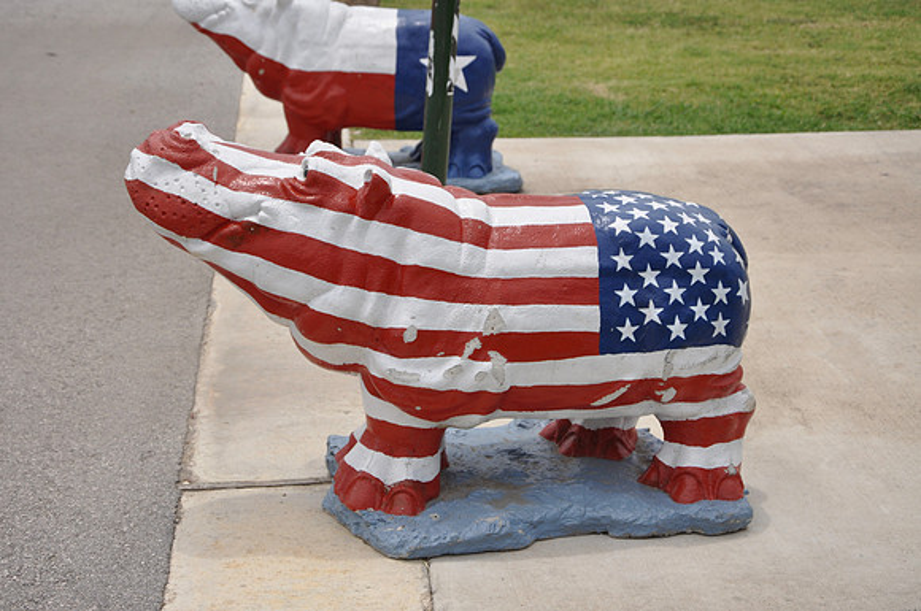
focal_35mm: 68
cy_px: 306
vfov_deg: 20.1
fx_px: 1724
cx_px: 460
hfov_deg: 29.9
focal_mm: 45
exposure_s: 1/250
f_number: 8
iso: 200
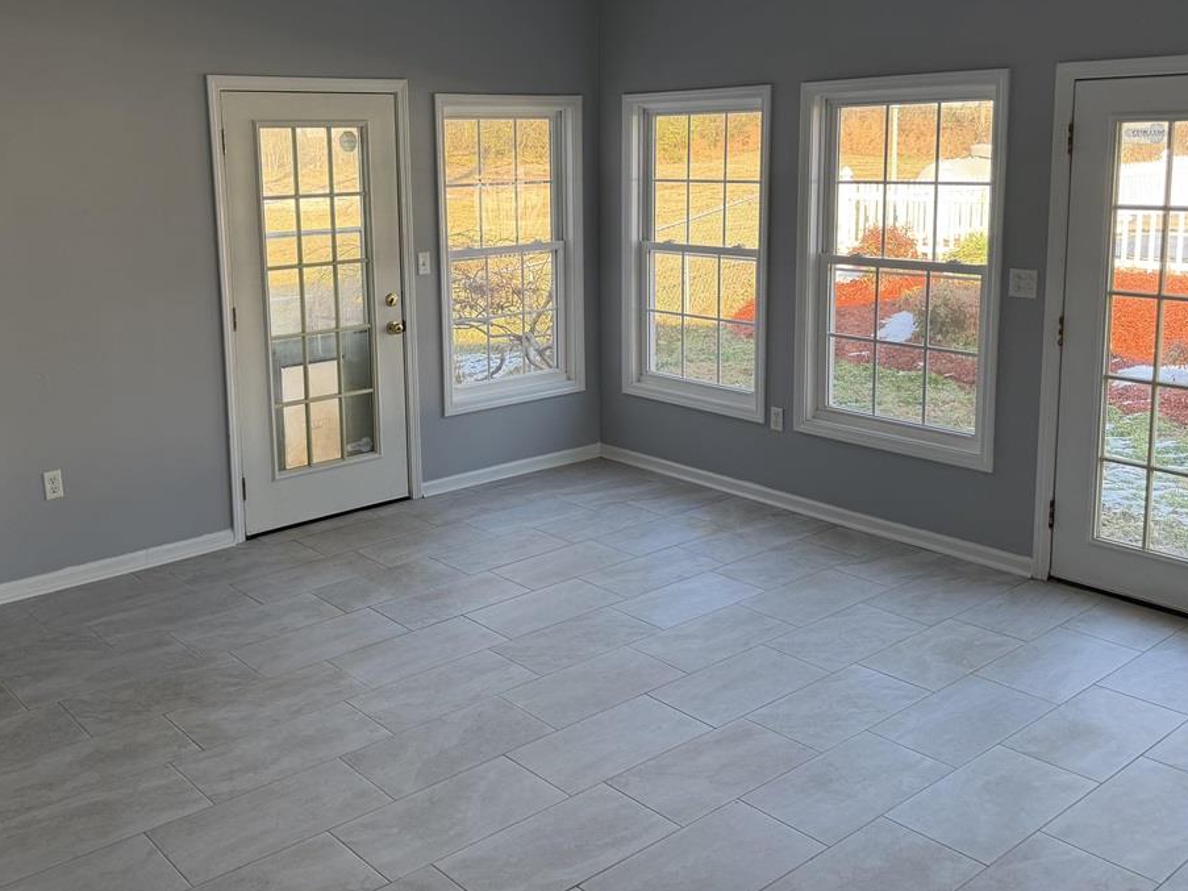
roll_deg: +1.7
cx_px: 491
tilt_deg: -7.9
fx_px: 1167
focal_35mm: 34
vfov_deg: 41.3
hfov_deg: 53.7
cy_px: 310
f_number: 1.78
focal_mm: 6.76
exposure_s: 1/198
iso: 80
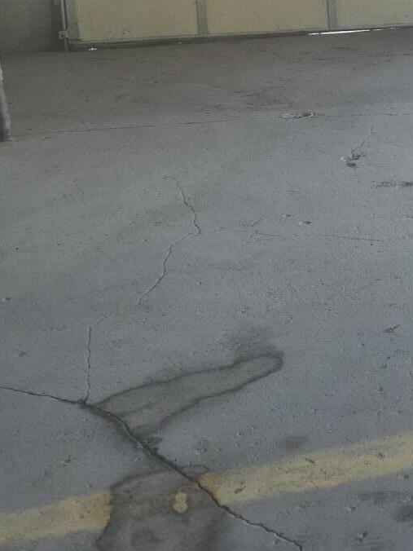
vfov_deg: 27.4
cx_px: 571
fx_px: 1082
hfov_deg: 19.5
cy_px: 44
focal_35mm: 68
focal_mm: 5.4
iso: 80
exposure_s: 1/180
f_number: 1.8
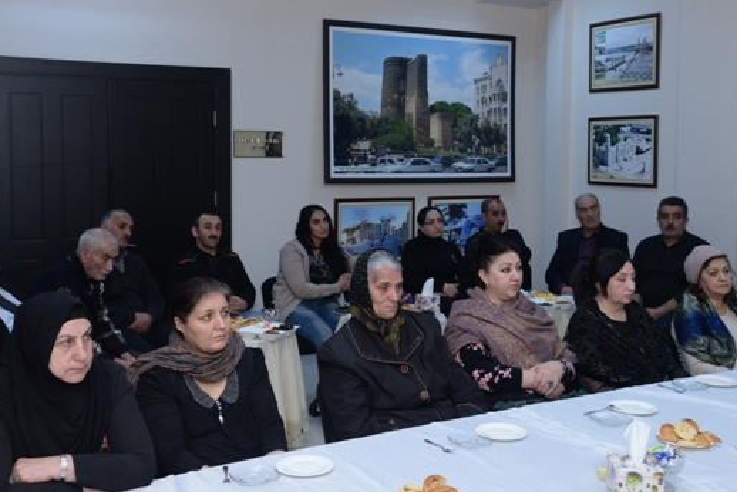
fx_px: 860
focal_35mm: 42
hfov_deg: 46.4
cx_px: 367
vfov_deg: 31.8
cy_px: 198
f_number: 6.3
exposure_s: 1/125
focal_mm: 34
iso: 1600
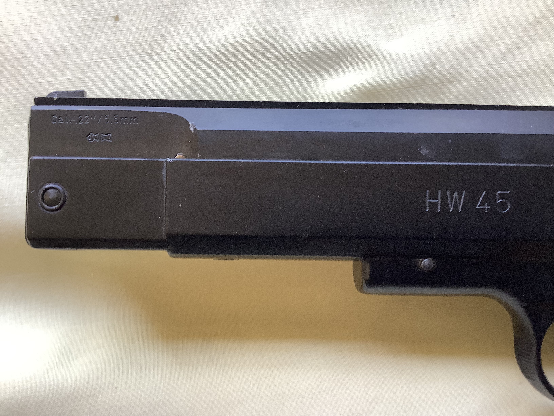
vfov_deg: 45.4
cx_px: 277
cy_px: 208
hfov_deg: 58.4
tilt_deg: -88.0
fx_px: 496
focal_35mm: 31
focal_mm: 3.3
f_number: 2.4
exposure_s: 1/50
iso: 80
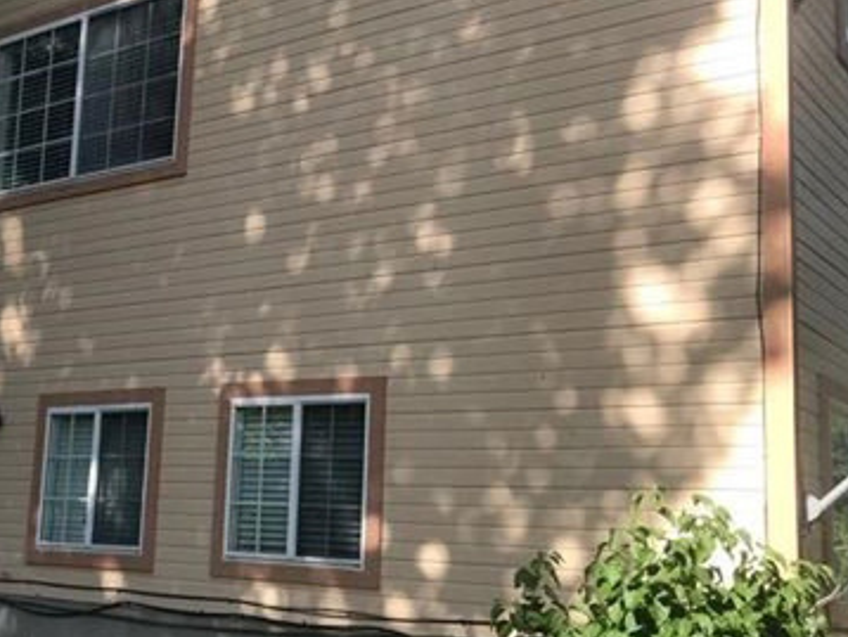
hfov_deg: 36.6
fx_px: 1226
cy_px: 348
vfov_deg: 29.1
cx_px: 149
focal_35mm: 50
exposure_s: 1/987
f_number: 1.8
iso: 20
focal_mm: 3.99
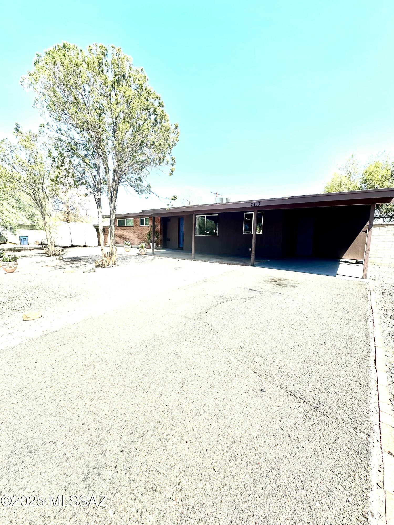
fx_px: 212
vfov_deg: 102.1
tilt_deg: -6.6
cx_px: 197
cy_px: 262
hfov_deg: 85.7
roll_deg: -2.5
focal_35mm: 14
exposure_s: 1/1689
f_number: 2.2
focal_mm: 2.22
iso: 40
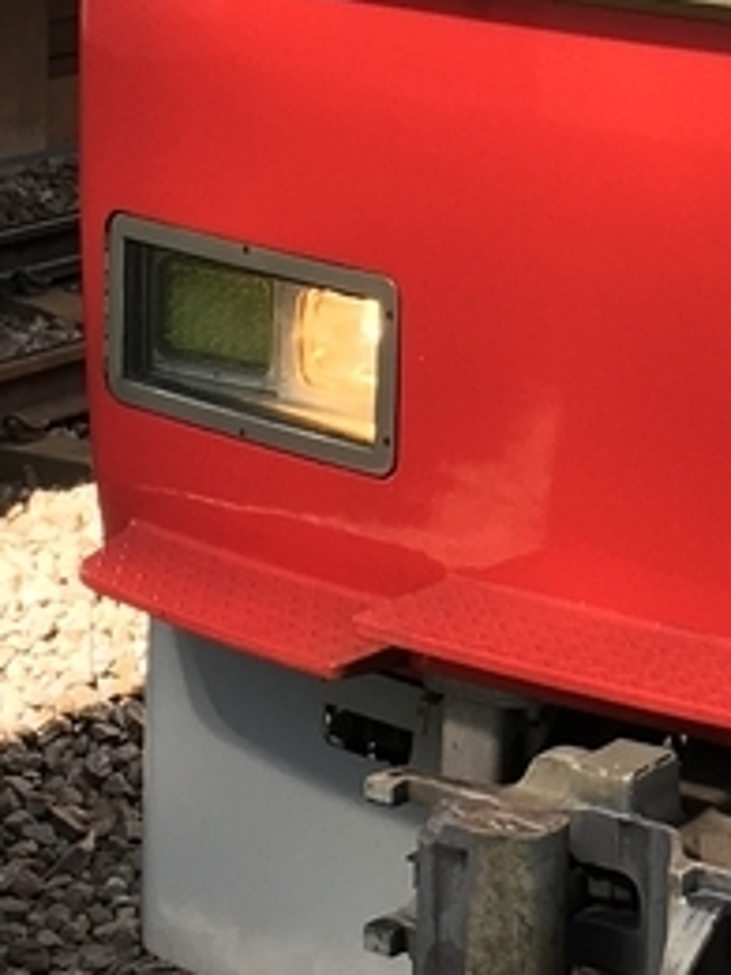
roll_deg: -1.4
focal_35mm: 134
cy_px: -188
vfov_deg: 14.3
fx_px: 3773
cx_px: 870
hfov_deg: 10.9
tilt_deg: -6.1
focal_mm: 4.15
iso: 25
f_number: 2.2
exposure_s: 1/120
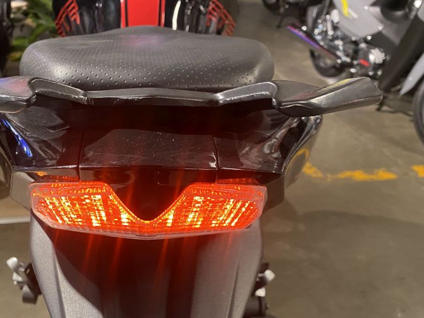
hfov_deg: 45.1
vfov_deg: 34.9
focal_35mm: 41
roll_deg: -2.1
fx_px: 502
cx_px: 143
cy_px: 206
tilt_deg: -31.7
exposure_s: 1/50
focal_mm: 4.25
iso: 400
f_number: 1.8
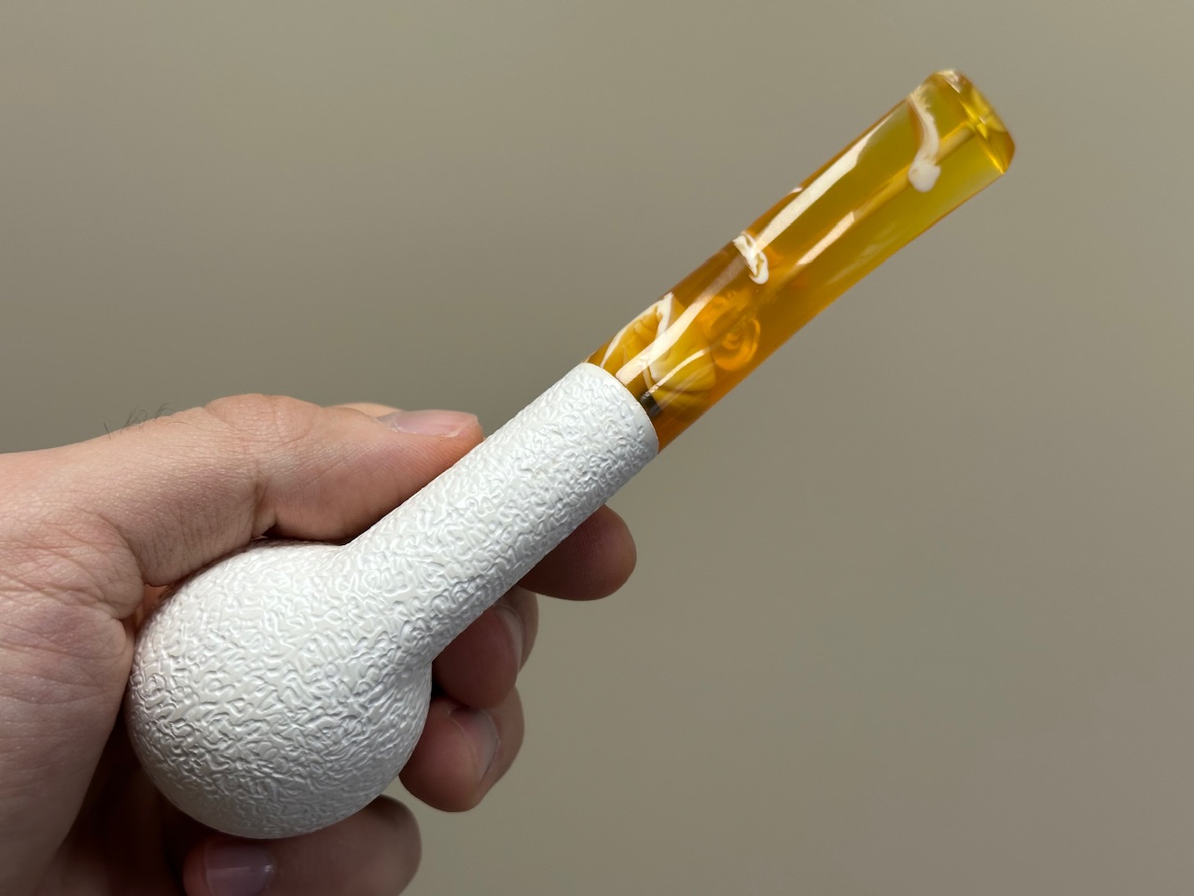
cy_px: 448
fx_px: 1656
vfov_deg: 30.3
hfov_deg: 39.7
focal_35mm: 48
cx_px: 597
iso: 64
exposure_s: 1/121
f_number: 1.78
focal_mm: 6.86
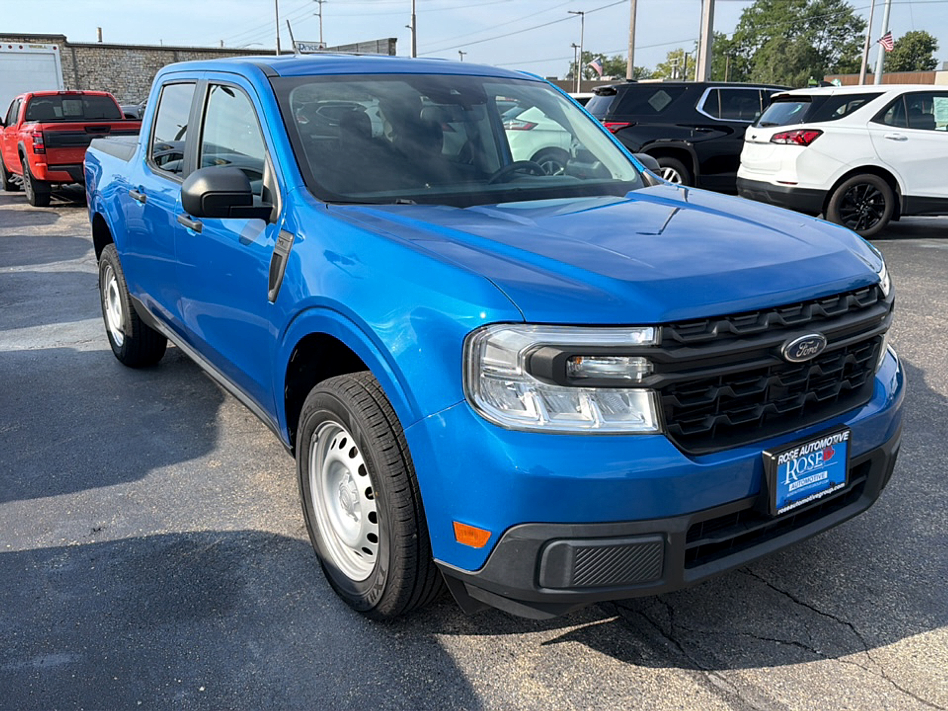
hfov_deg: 69.4
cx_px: 474
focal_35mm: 25
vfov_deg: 54.9
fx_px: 685
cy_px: 356
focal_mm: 6.76
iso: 80
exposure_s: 1/2370
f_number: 1.78
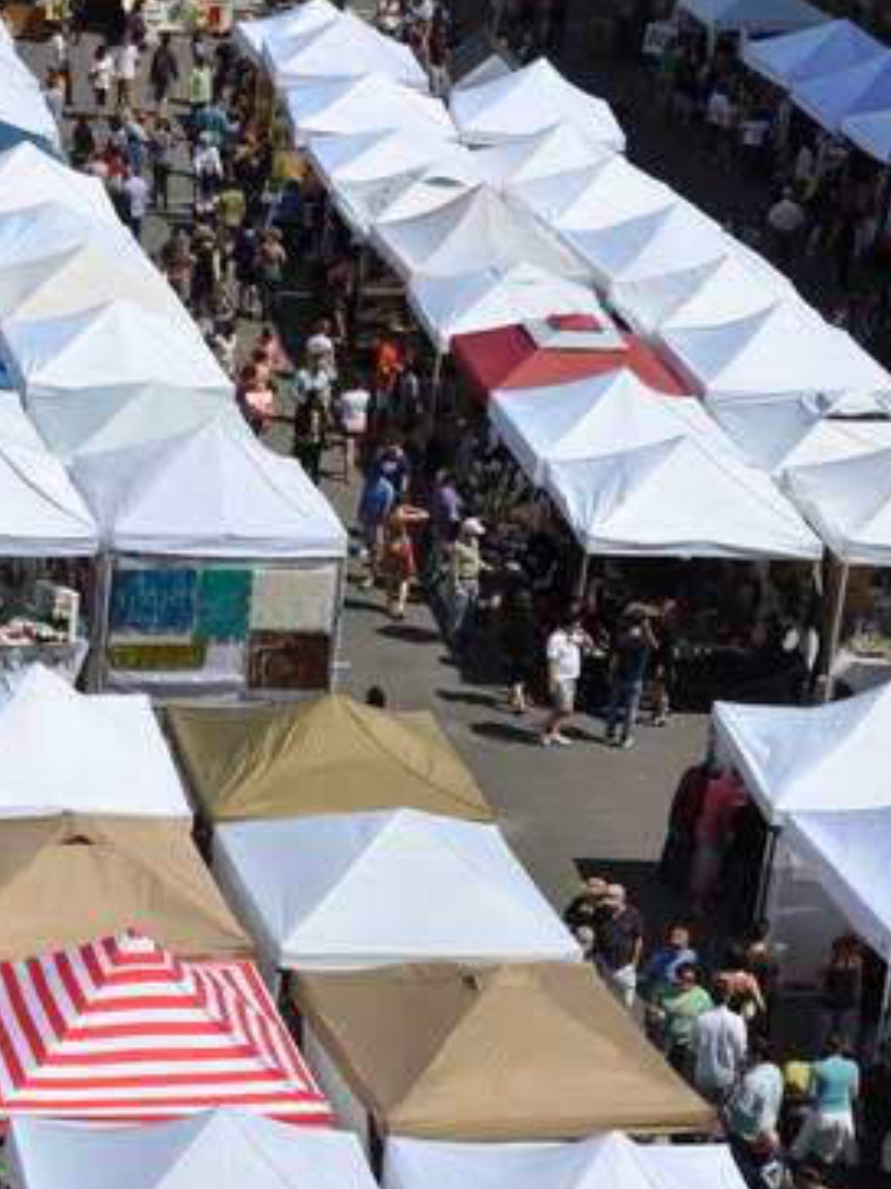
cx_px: 121
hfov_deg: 14.0
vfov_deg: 18.7
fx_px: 3606
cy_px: 688
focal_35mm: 105
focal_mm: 40
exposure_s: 1/500
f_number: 11
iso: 200
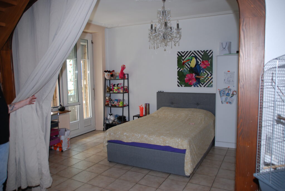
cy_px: 96
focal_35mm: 27
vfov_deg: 48.0
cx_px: 142
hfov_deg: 67.3
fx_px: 214
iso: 200
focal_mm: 18
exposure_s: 1/60
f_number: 4
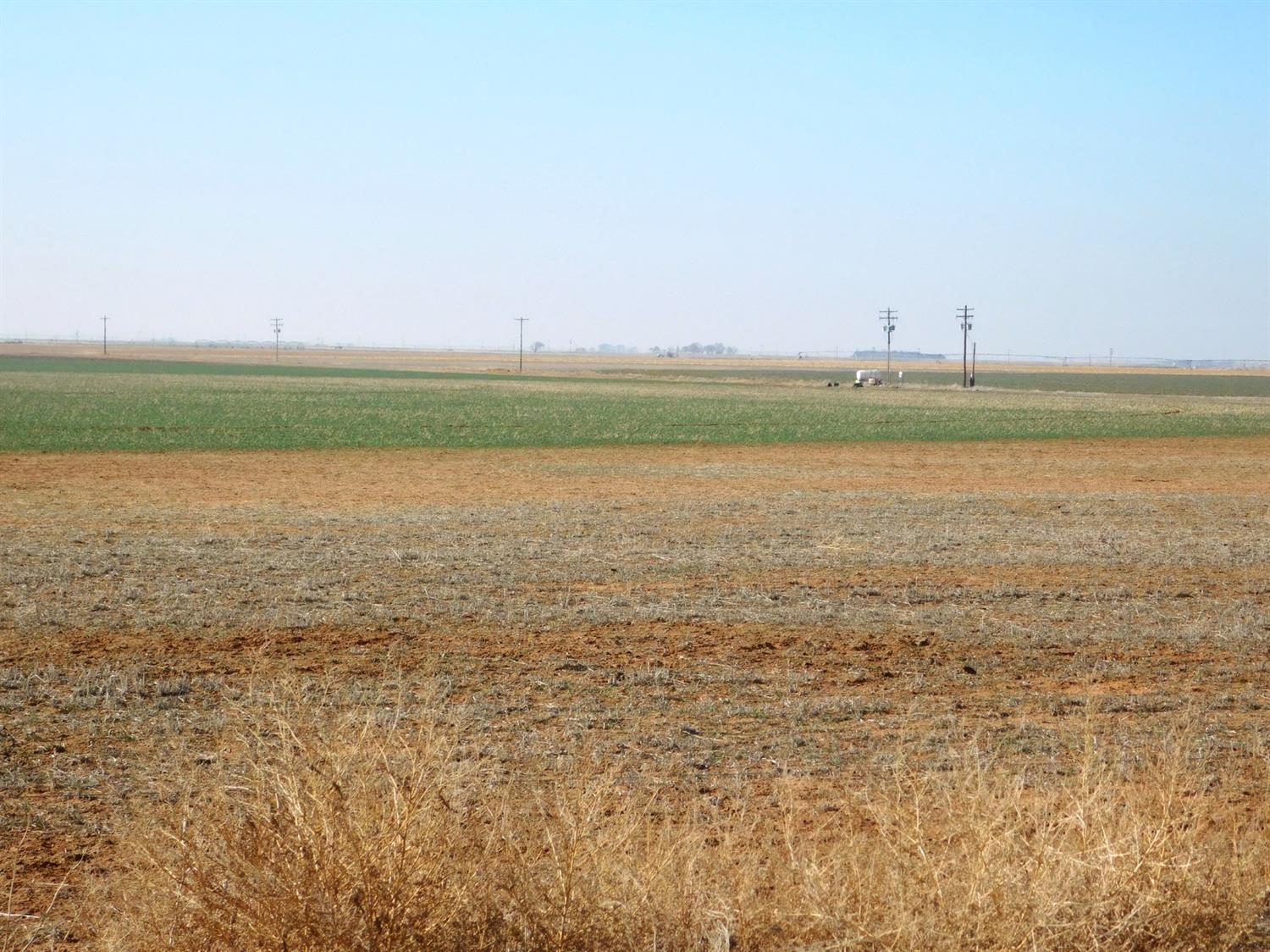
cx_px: 635
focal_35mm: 91
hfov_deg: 21.5
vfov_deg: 16.2
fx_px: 3338
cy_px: 476
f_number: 4.5
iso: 125
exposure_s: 1/1000
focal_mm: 16.1
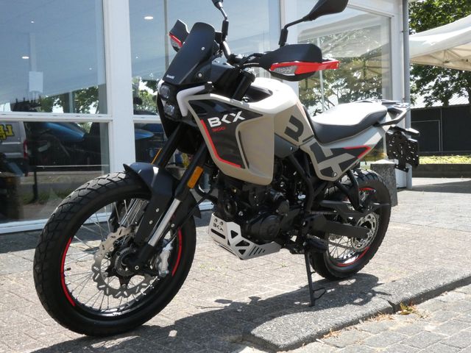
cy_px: 176
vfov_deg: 33.6
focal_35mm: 43
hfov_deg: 43.9
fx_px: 585
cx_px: 236
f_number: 6.3
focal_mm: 7.8
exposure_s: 1/1000
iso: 800
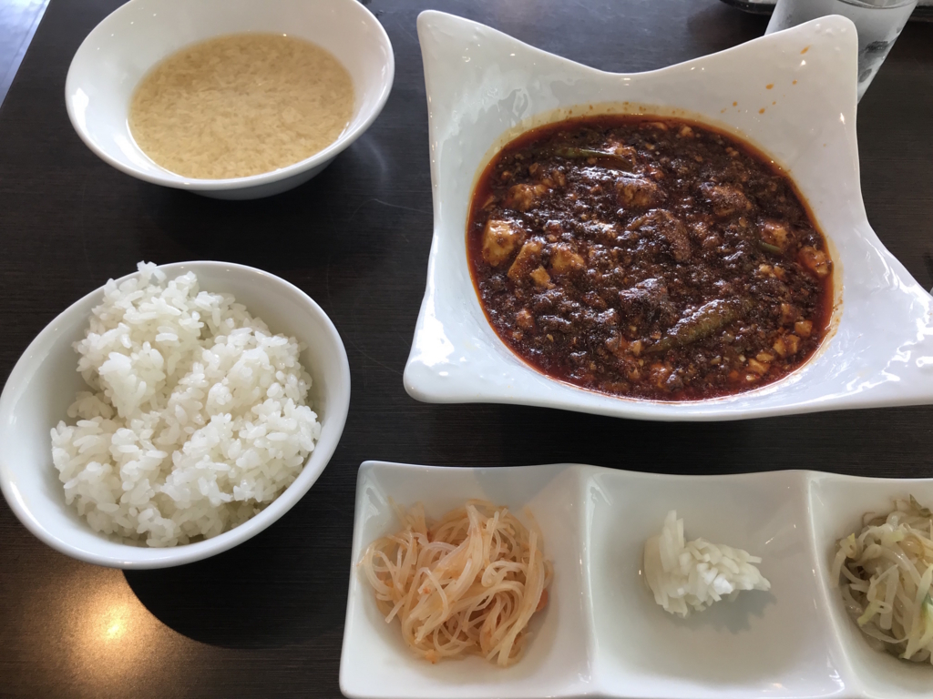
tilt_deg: -58.6
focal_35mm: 28
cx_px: 466
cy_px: 350
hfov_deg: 63.4
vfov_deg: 49.7
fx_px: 755
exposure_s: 1/50
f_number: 1.8
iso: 25
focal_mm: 3.99
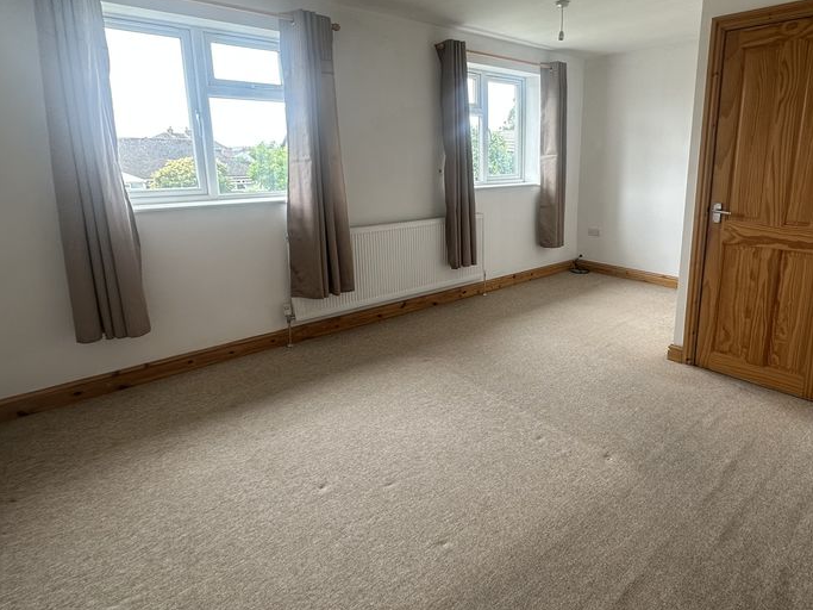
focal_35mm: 21
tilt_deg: -11.8
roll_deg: +0.4
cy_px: 260
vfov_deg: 63.1
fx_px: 493
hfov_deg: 78.4
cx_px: 474
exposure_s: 1/99
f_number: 2.2
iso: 64
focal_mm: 2.22
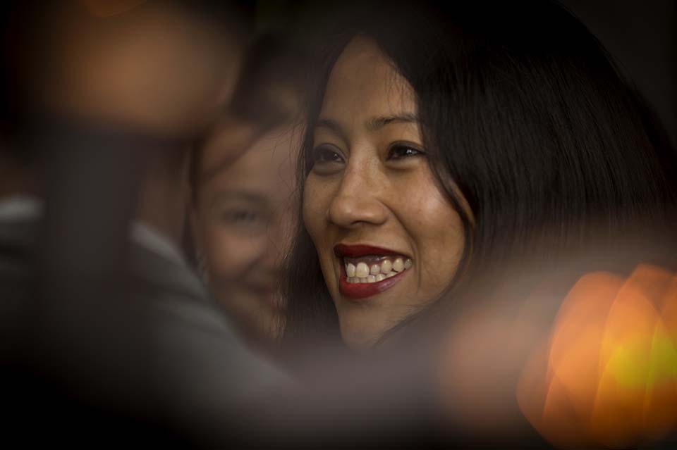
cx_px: 338
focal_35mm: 200
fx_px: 3759
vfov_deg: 6.9
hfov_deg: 10.3
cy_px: 225
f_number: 4
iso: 800
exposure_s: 1/60
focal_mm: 200
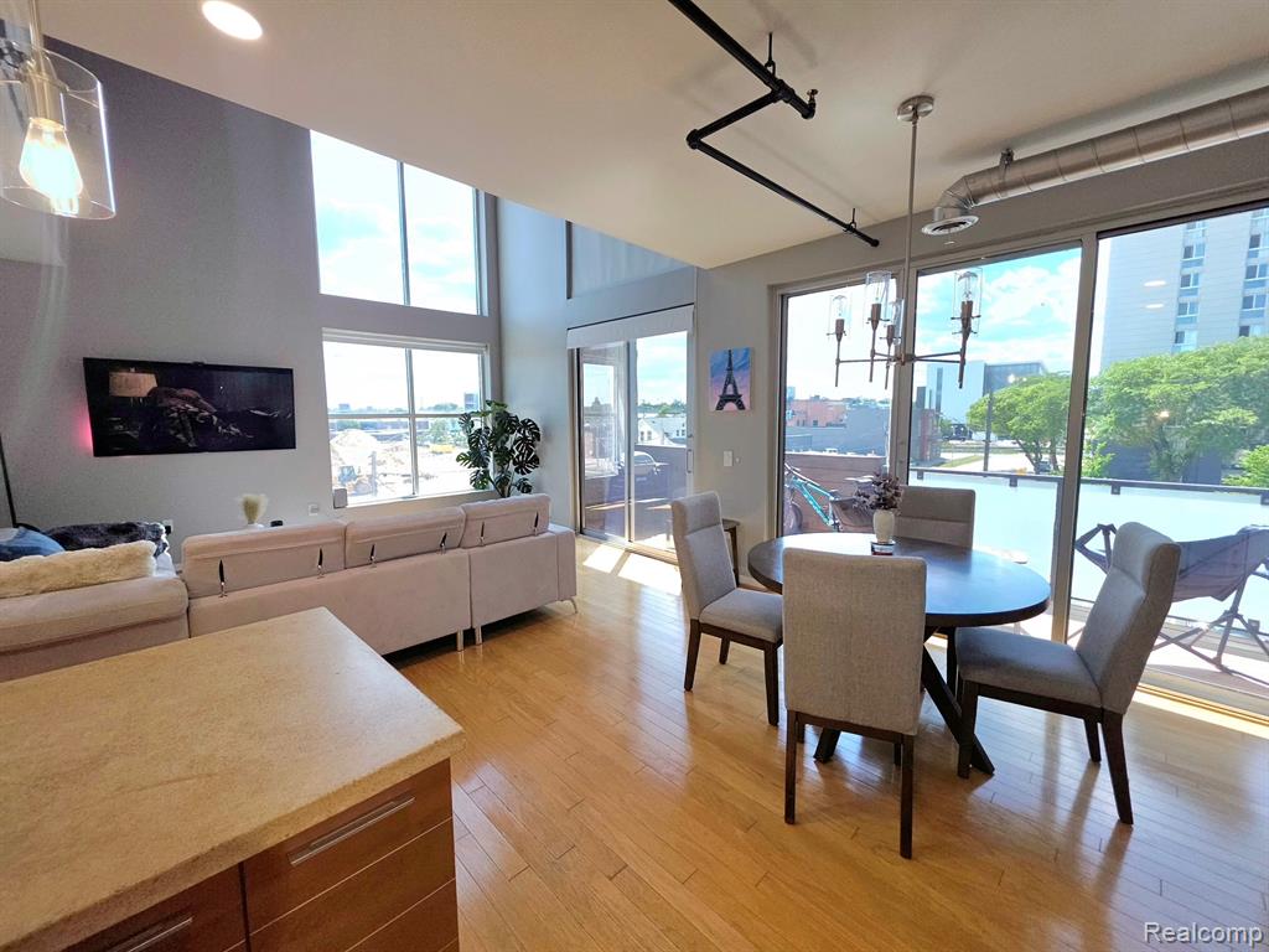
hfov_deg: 106.2
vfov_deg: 89.9
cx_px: 634
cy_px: 476
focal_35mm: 13
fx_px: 477
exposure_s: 1/60.2
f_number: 1.9
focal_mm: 2.2
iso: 40
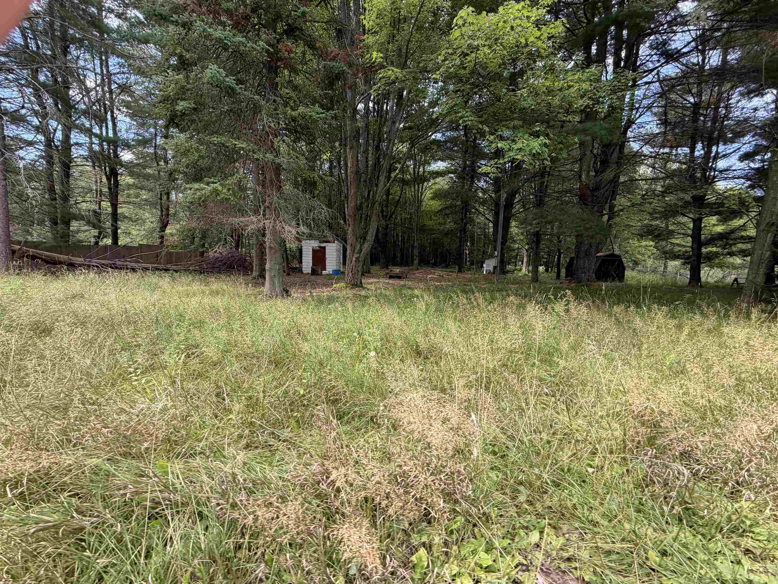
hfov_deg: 102.1
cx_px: 389
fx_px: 315
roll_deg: +0.6
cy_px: 292
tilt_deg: -3.9
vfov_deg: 85.7
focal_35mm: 14
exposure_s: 1/143
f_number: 2.2
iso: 40
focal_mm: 2.22
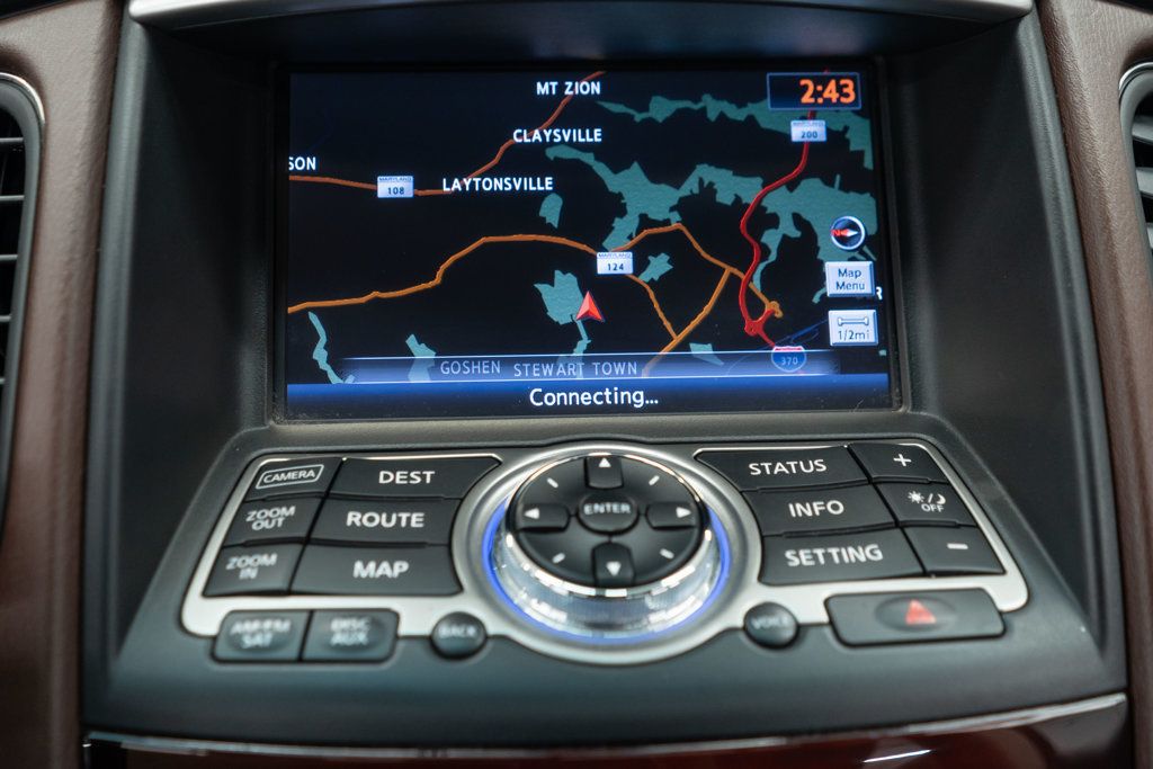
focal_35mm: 42
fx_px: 1345
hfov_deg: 46.4
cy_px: 384
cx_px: 576
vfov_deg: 31.9
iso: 1000
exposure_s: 1/50
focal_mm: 28
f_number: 3.2
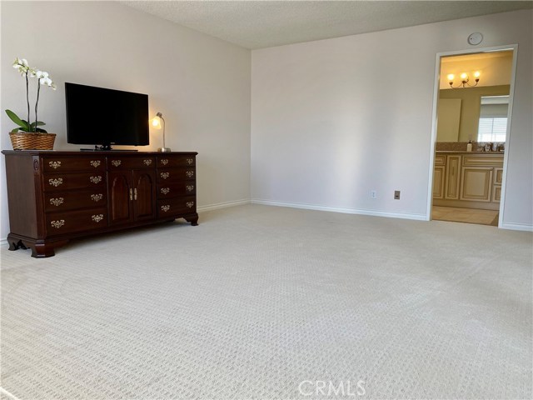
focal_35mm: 26
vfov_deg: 53.1
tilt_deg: -6.5
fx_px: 400
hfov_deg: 67.3
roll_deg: -0.6
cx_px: 266
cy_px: 200
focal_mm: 4.25
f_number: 1.8
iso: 32
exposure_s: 1/122
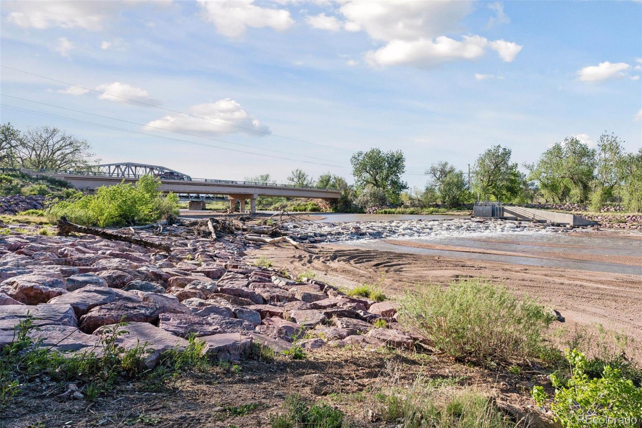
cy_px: 214
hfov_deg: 78.6
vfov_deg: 57.2
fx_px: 392
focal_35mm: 22
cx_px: 321
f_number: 6.3
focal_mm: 22
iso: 400
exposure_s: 1/1250
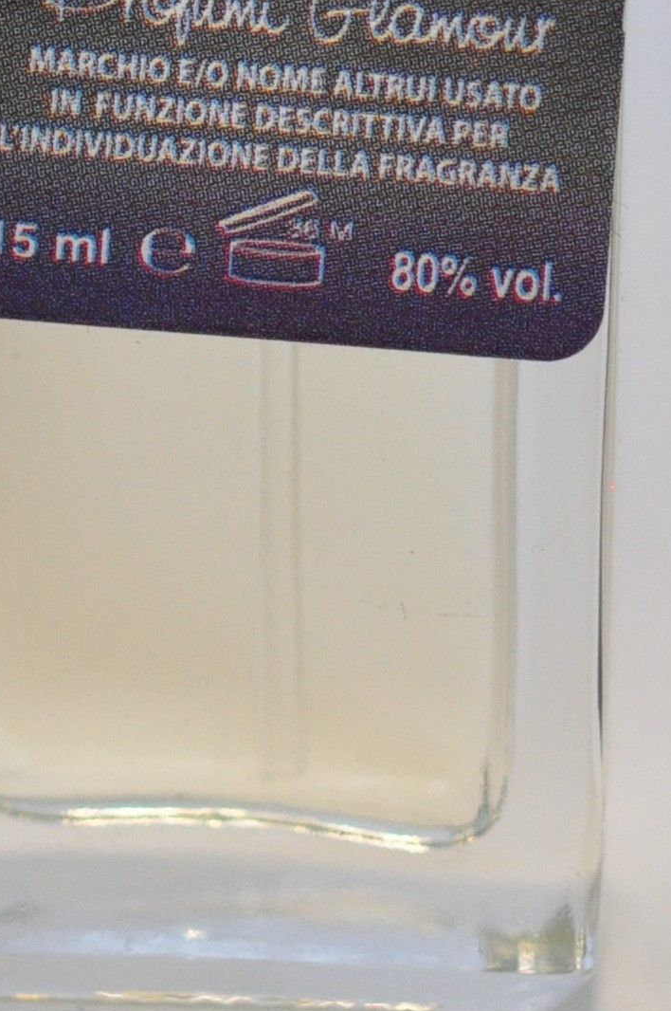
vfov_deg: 5.7
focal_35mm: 362
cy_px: -175
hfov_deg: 3.8
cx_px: -263
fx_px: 10147
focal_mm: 60
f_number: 4
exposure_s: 1/250
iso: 800
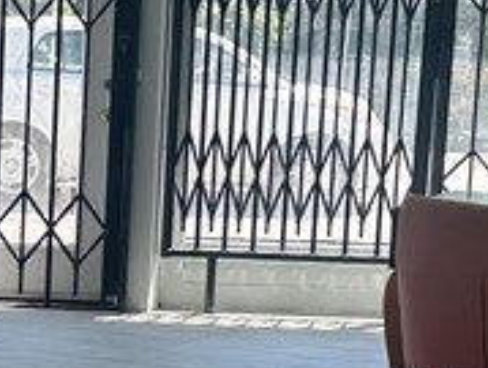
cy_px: 278
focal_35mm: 137
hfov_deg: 14.3
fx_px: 1935
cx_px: 90
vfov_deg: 10.8
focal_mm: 6.86
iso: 80
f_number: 1.78
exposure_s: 1/564
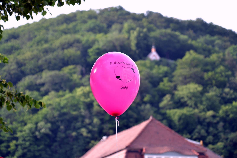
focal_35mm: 105
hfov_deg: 19.5
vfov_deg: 13.0
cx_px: 118
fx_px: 691
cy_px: 79
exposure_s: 1/125
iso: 100
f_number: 5.6
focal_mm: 70
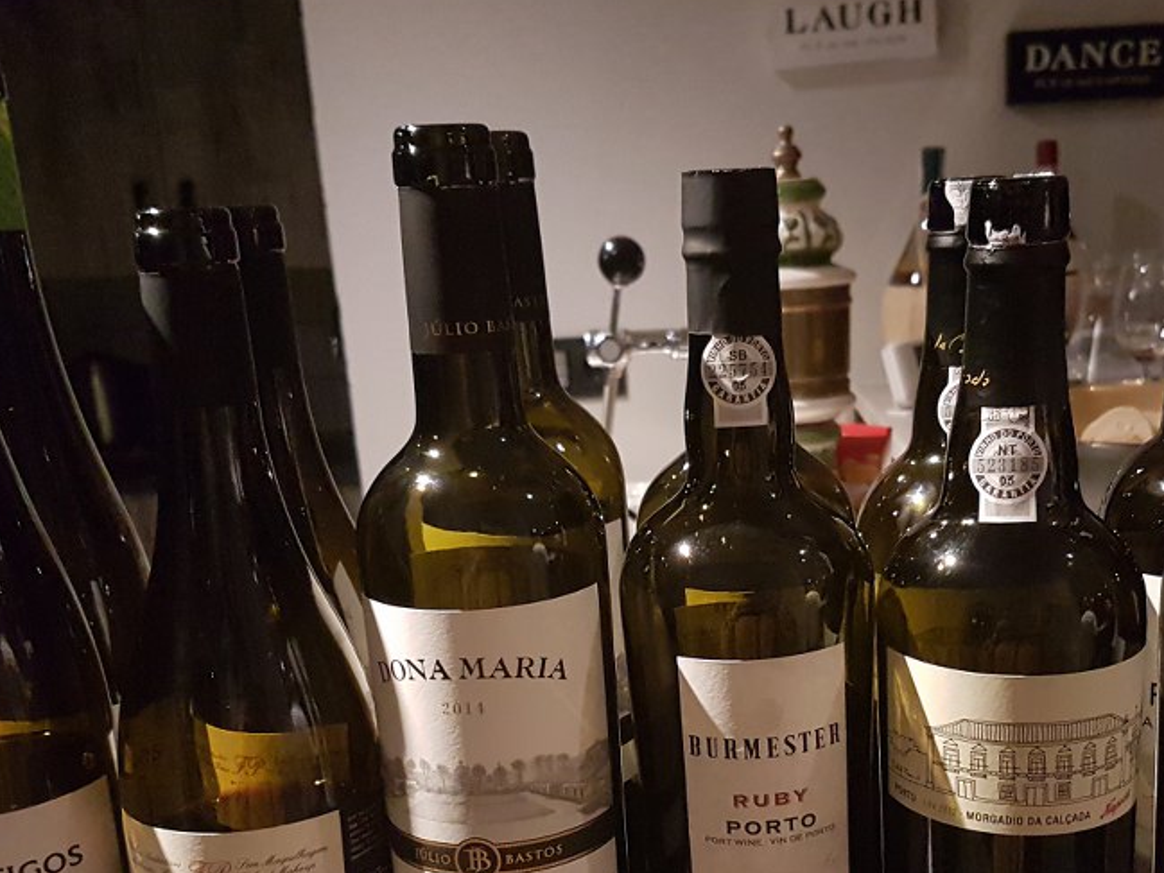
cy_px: 608
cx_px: 746
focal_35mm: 41
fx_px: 1379
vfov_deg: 34.7
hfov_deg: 45.3
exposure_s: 1/10
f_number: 1.7
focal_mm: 4.2
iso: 500
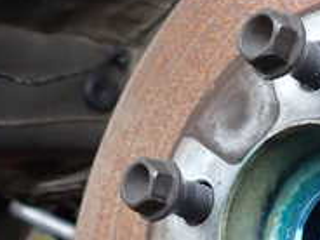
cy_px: 200
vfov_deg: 15.0
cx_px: 304
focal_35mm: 98
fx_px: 906
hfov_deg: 19.6
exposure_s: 1/100
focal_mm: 5.4
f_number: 2.3
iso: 100
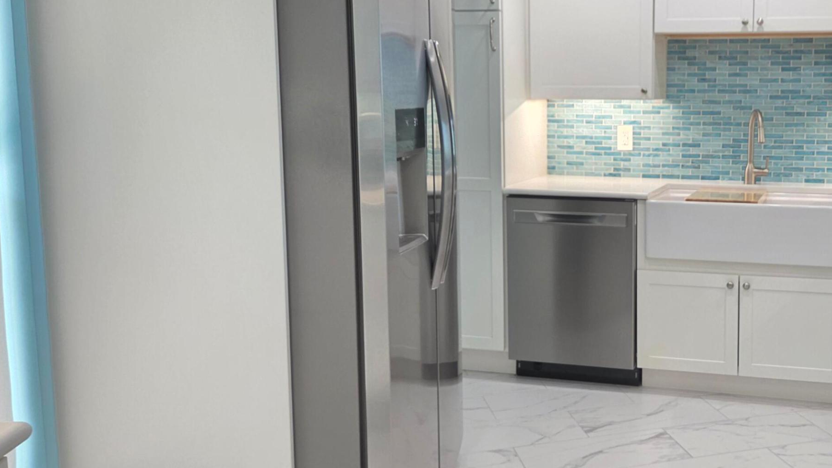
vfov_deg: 29.7
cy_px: 202
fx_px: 883
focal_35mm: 40
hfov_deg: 48.7
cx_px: 614
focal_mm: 5.4
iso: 125
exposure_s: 1/120
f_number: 1.8
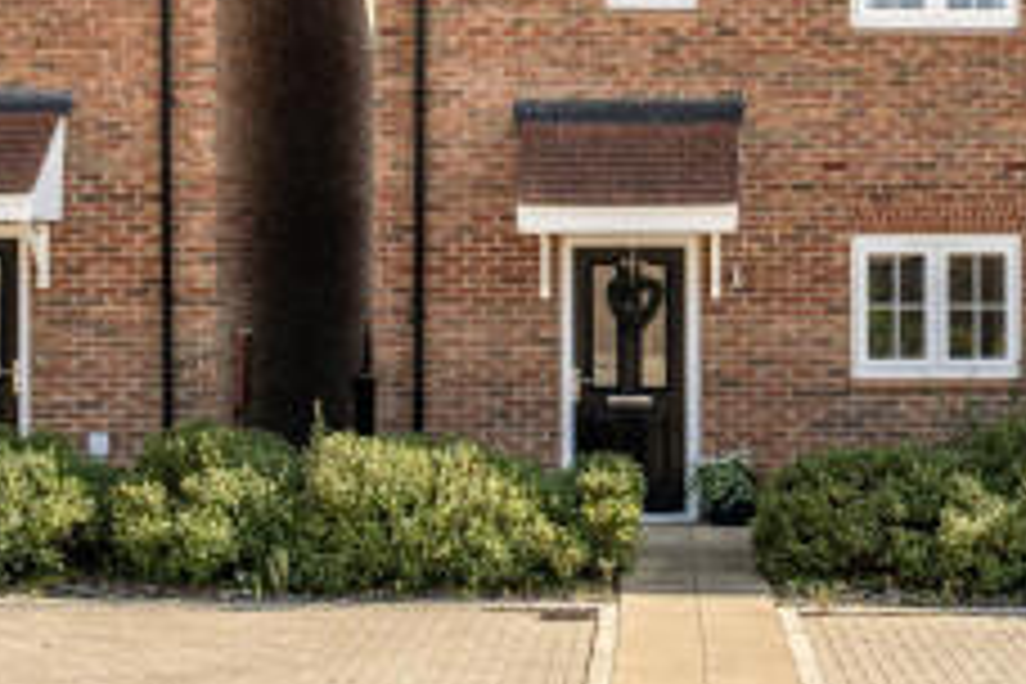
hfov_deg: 28.2
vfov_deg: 18.7
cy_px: -7
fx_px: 2023
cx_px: 711
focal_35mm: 71
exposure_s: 1/800
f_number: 8
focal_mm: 23
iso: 400
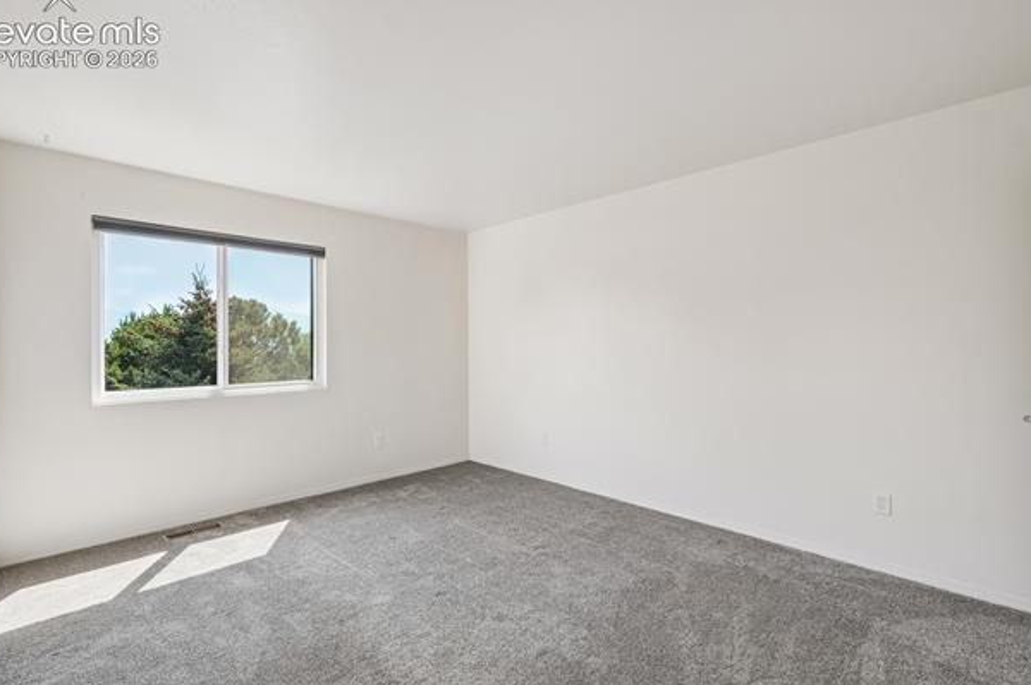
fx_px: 458
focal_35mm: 16
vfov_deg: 73.6
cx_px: 500
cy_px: 338
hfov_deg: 96.8
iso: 800
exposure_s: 1/30
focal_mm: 10
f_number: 8
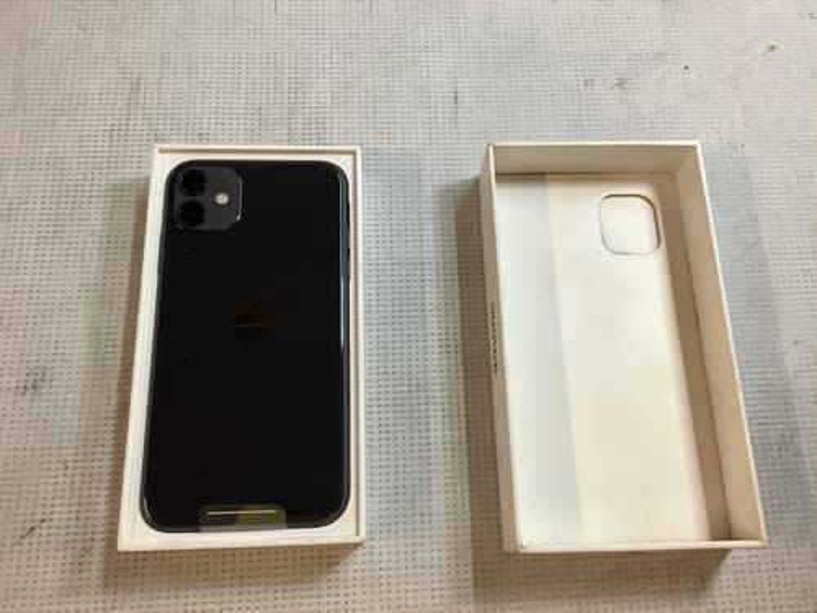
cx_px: 408
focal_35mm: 31
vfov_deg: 45.4
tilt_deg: -70.8
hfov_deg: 58.4
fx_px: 732
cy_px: 306
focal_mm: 3.3
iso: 100
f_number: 2.4
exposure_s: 1/50
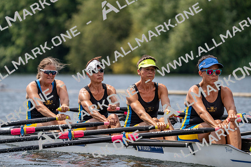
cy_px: 84
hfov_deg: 6.1
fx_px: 2357
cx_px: 126
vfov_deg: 4.1
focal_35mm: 338
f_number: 6.3
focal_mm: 338
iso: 320
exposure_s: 1/1600
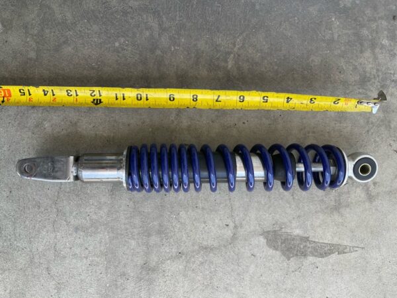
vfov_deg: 53.1
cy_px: 149
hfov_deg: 67.3
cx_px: 198
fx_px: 298
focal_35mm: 26
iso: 32
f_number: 1.6
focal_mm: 5.1
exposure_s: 1/395
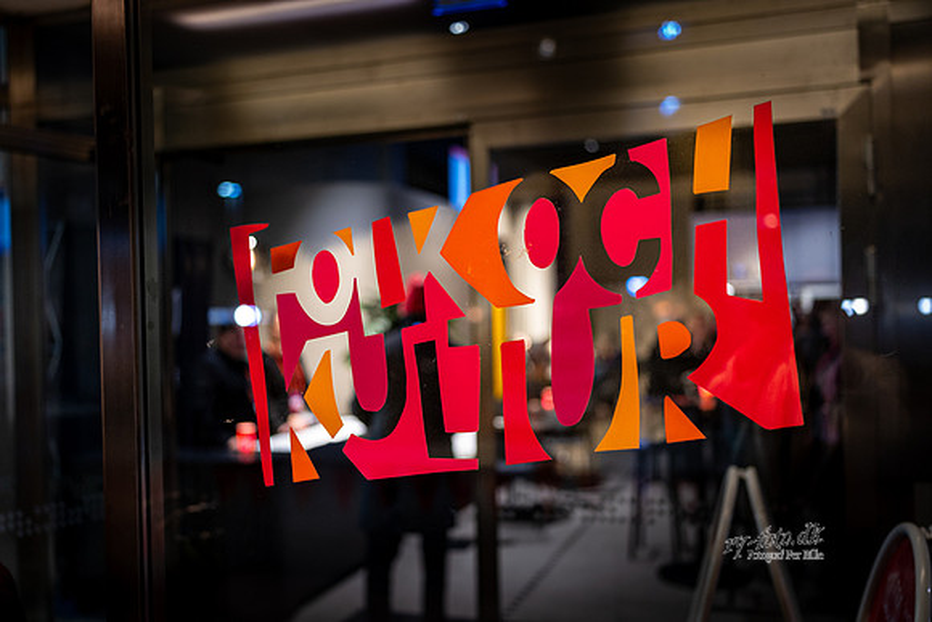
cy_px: 311
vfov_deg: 37.9
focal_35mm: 35
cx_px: 466
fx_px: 906
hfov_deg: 54.4
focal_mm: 35
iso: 2500
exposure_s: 1/160
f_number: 1.4
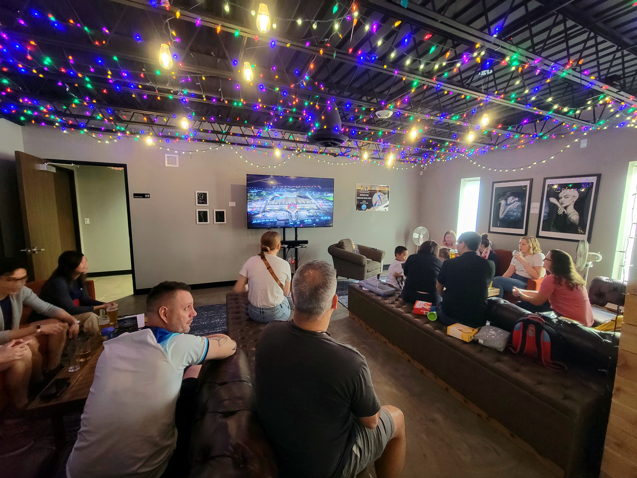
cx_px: 318
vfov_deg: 89.9
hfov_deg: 106.2
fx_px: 239
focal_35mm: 13
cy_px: 239
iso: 640
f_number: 2.2
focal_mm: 2.2
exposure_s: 1/30
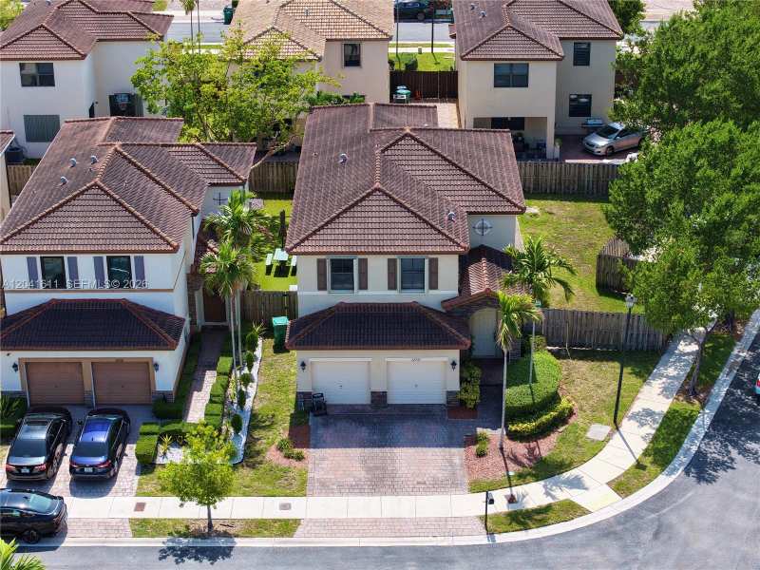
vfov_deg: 21.0
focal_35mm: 70
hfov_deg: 27.8
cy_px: 285
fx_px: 1537
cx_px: 380
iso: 100
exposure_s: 1/640
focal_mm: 19.35
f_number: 2.8
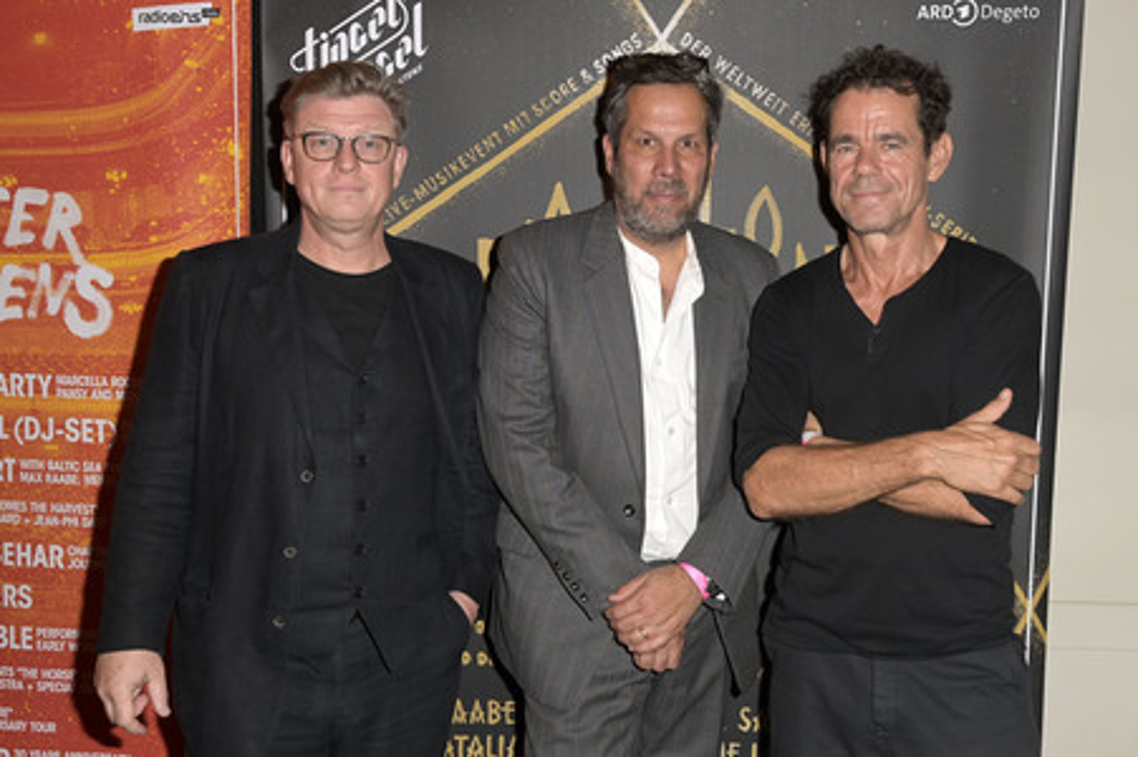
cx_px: 569
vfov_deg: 37.8
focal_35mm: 35
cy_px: 378
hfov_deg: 54.5
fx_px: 1106
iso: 800
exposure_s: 1/160
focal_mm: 35
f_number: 5
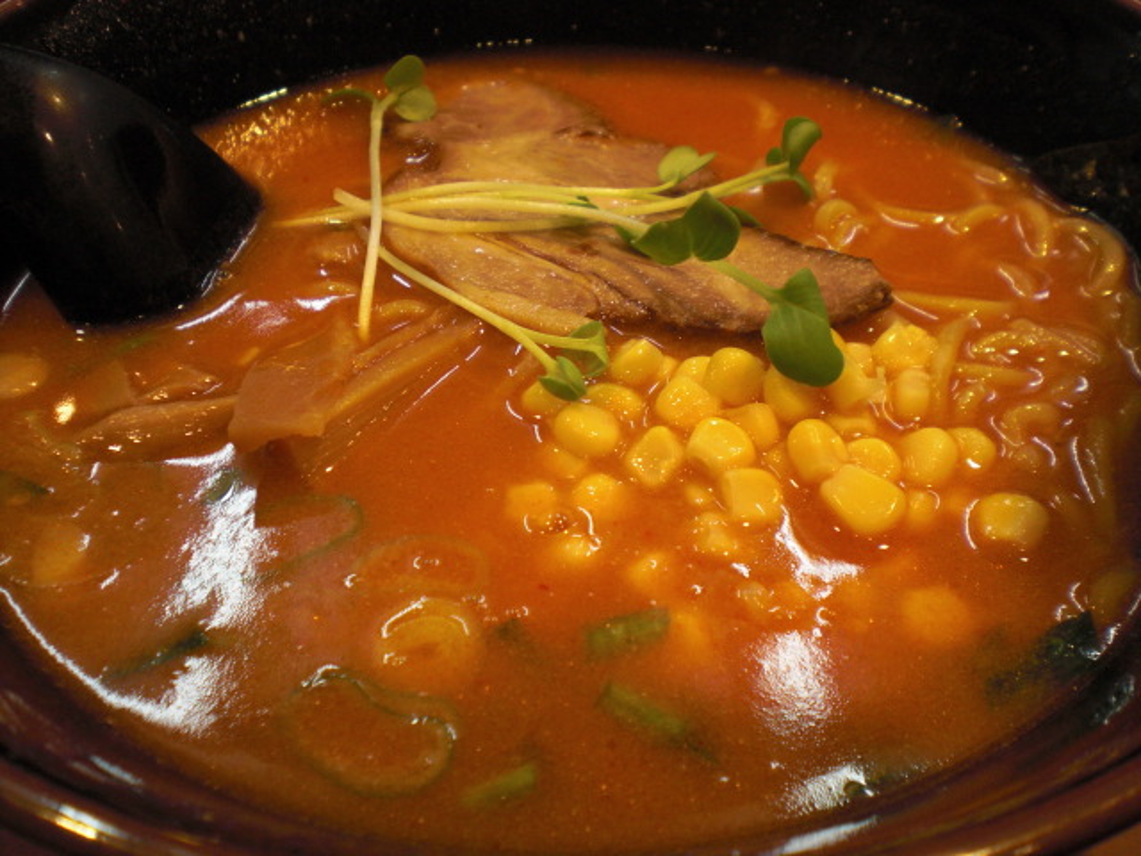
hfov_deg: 49.0
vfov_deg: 37.7
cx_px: 570
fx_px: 1253
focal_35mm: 38
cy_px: 428
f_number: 3.1
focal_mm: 6.3
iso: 200
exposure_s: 1/50
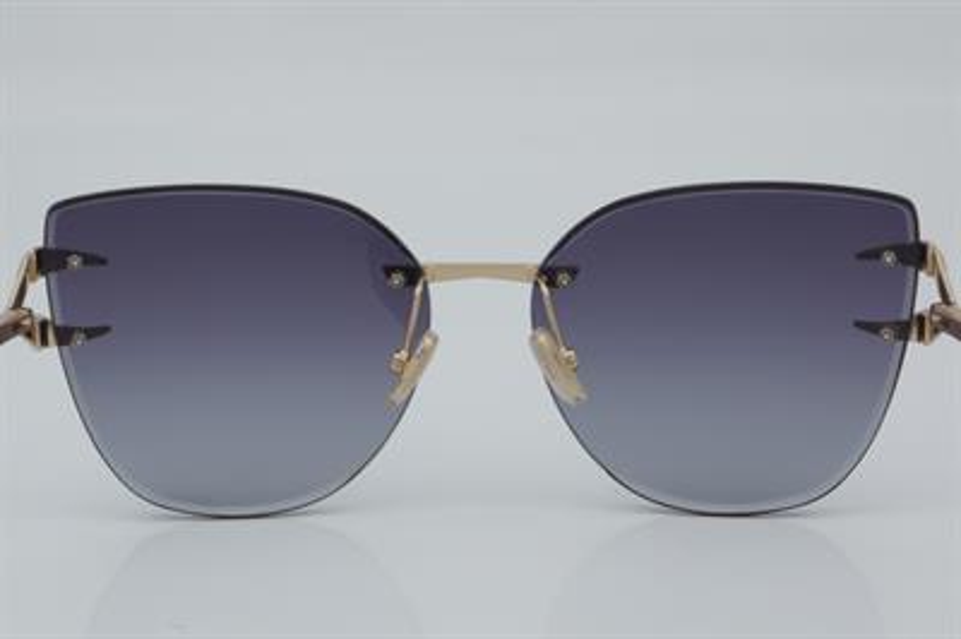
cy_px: 320
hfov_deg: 24.6
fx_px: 2200
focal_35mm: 82
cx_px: 480
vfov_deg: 16.5
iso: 100
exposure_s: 1/4
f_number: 32
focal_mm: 55
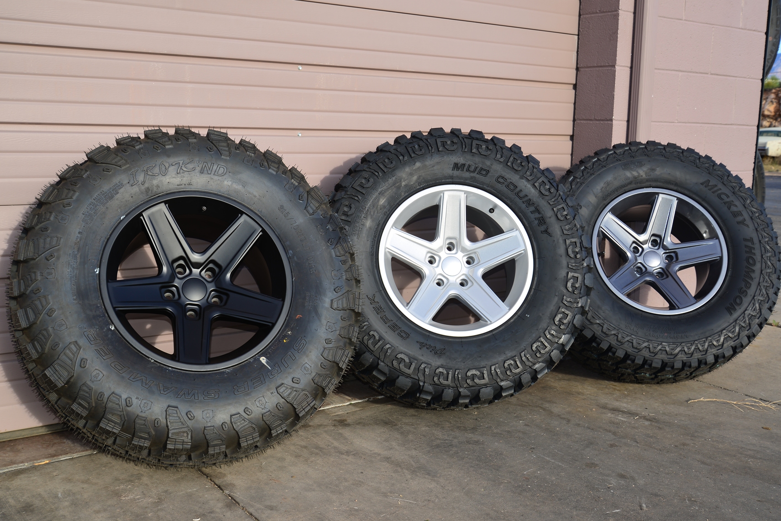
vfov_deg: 35.1
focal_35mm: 38
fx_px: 824
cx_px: 390
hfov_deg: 50.7
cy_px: 260
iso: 100
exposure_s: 1/80
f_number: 9
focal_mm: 38
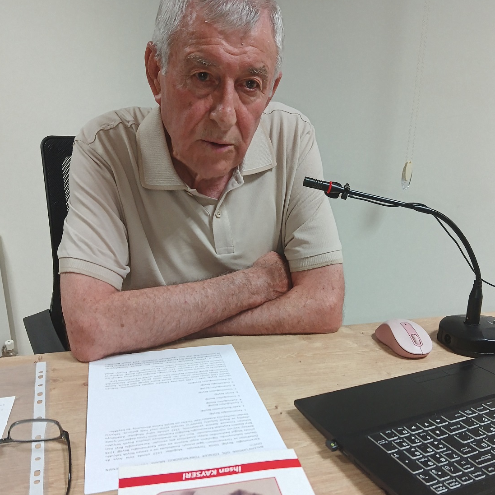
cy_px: 310
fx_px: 534
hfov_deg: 49.7
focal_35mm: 33
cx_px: 250
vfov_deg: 49.2
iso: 640
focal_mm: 5.24
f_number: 1.7
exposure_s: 1/50
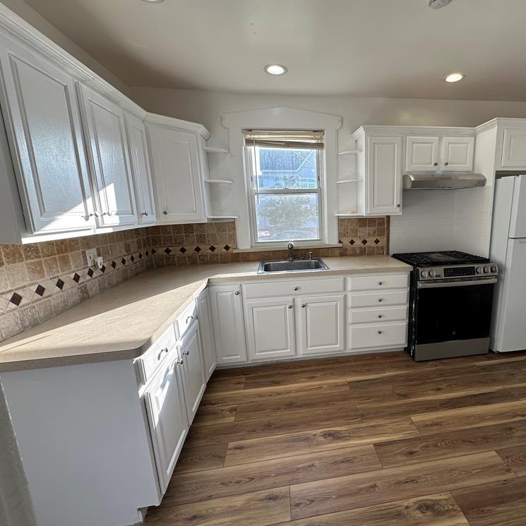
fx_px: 292
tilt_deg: -11.2
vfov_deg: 84.0
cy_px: 265
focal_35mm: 17
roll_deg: +0.7
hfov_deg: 82.4
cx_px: 328
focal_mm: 2.22
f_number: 2.2
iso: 40
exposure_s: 1/140
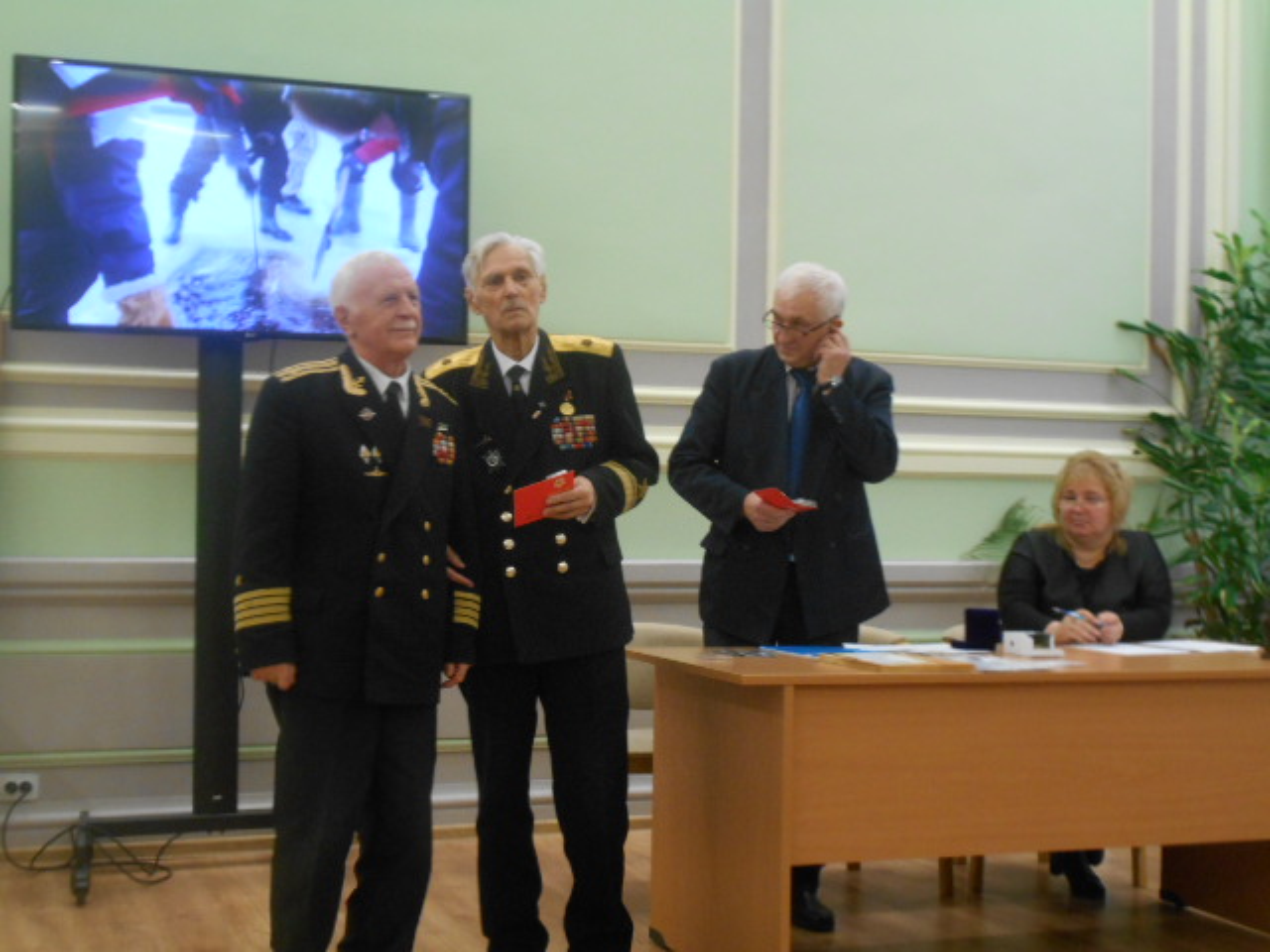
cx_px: 635
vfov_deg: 29.1
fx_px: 1834
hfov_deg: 38.2
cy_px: 476
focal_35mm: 50
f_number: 4.5
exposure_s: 1/20
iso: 400
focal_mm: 8.8
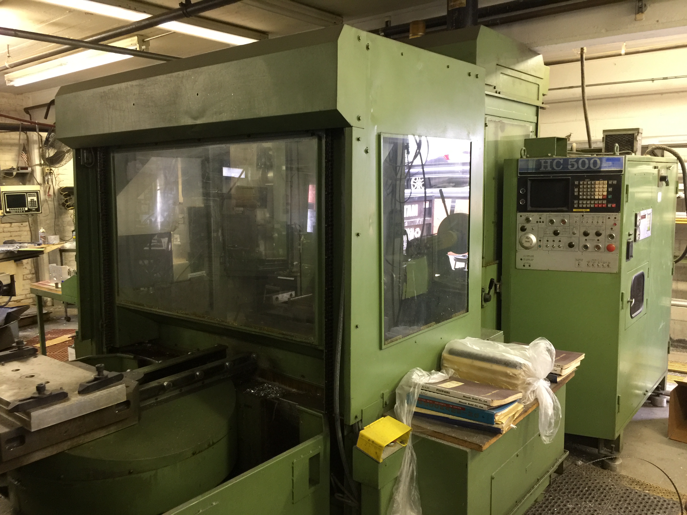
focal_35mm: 29
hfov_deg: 61.7
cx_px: 344
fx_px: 576
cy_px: 258
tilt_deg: -8.0
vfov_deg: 48.2
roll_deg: -0.4
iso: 100
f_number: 2.2
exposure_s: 1/15
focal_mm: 4.15
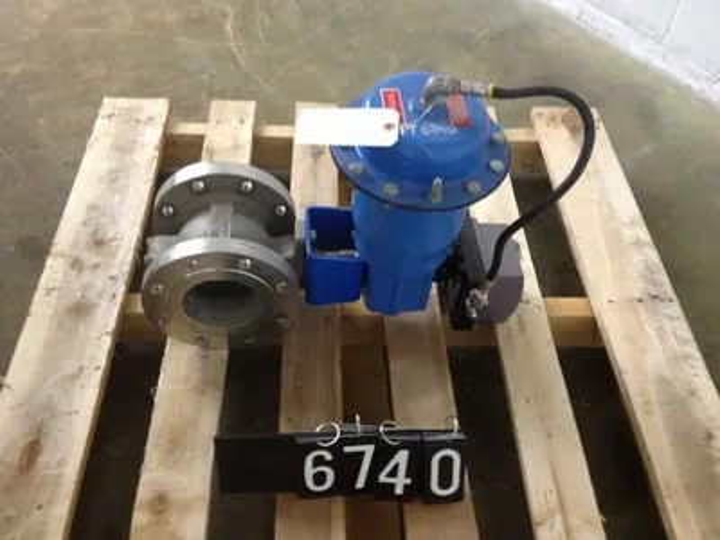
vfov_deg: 40.7
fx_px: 728
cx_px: 360
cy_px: 270
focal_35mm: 35
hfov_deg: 52.6
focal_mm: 4.28
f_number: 2.4
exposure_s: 1/20
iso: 250
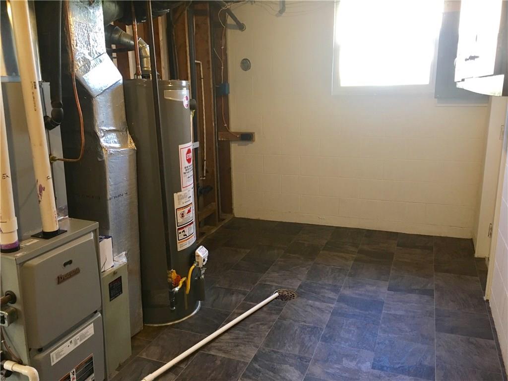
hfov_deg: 61.7
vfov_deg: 48.2
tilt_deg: -13.0
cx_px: 254
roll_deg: +0.3
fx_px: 426
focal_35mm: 29
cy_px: 190
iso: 100
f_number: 2.2
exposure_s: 1/30
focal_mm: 4.15
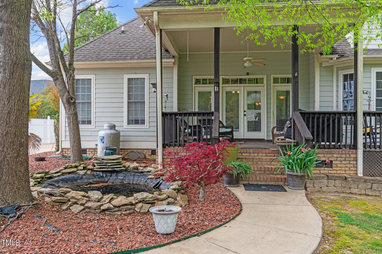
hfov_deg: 68.4
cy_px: 127
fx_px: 281
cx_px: 191
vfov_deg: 48.7
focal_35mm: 26
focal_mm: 26.5
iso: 400
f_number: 8
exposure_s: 1/60
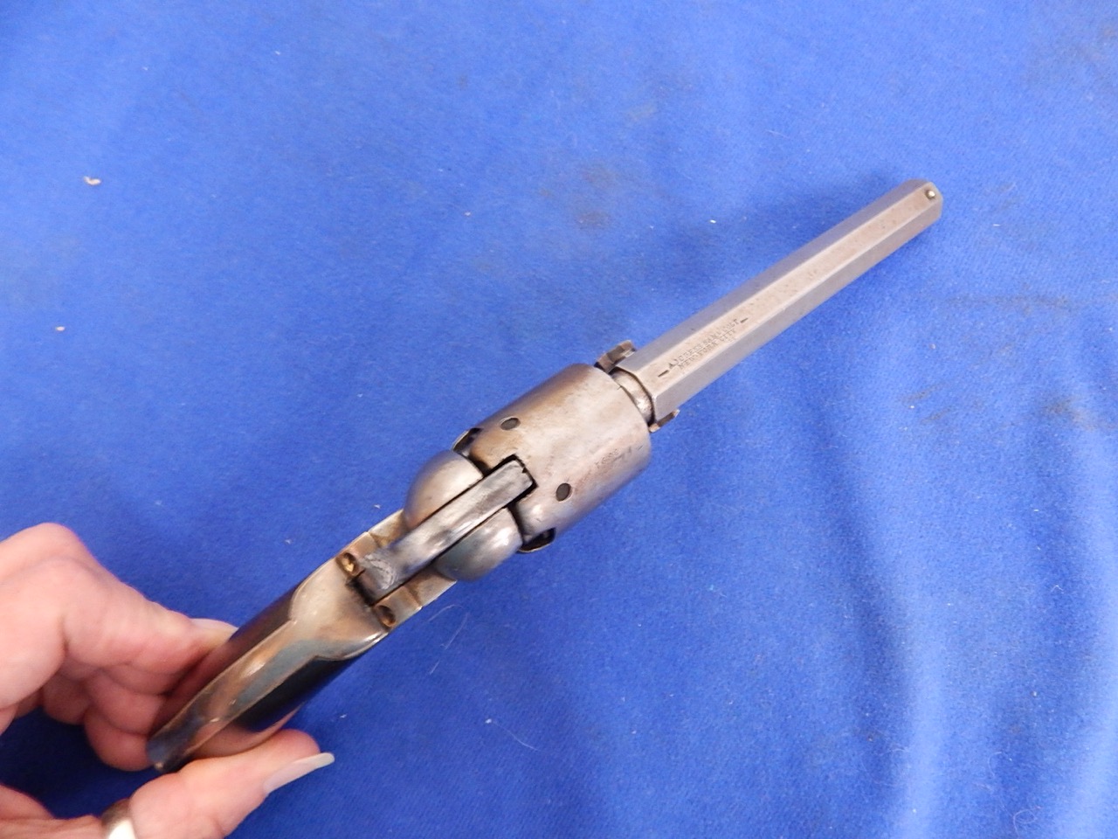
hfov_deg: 76.4
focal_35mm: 22
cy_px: 420
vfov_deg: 61.1
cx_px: 559
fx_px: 711
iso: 400
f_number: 3
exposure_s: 1/8
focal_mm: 4
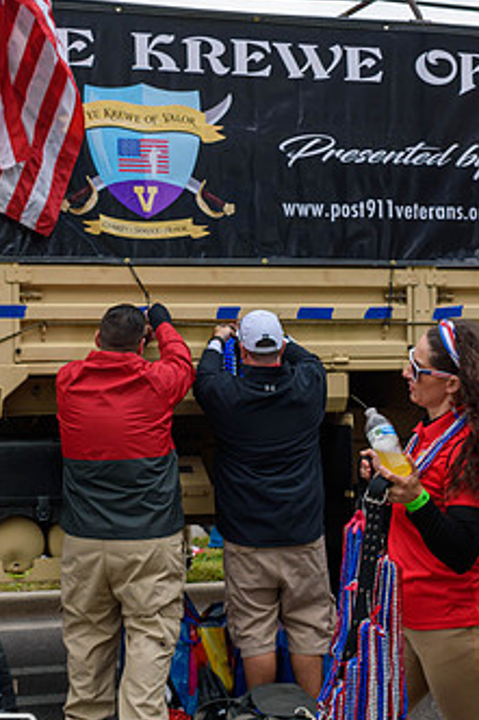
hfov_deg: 23.0
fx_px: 1179
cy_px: 451
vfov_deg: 33.8
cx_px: 219
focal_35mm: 59
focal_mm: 29
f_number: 9
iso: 200
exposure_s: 1/320
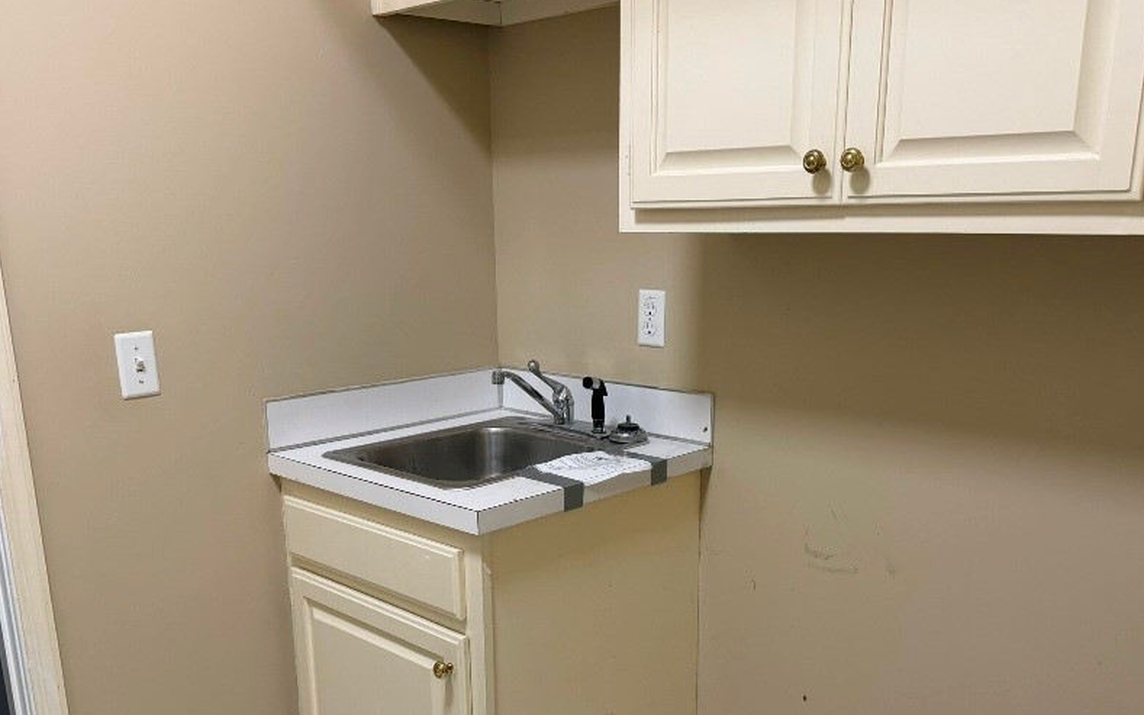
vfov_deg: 37.7
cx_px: 570
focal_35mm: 33
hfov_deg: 58.1
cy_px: 500
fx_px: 1029
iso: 200
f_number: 1.78
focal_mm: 6.76
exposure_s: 1/69
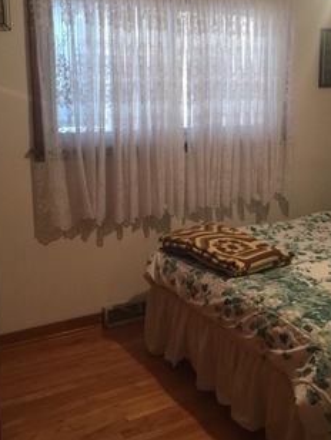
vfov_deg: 42.0
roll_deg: -0.2
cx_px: 214
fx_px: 573
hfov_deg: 32.0
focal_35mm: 45
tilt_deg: -11.1
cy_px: 192
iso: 100
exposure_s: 1/15
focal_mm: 4.15
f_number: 2.2
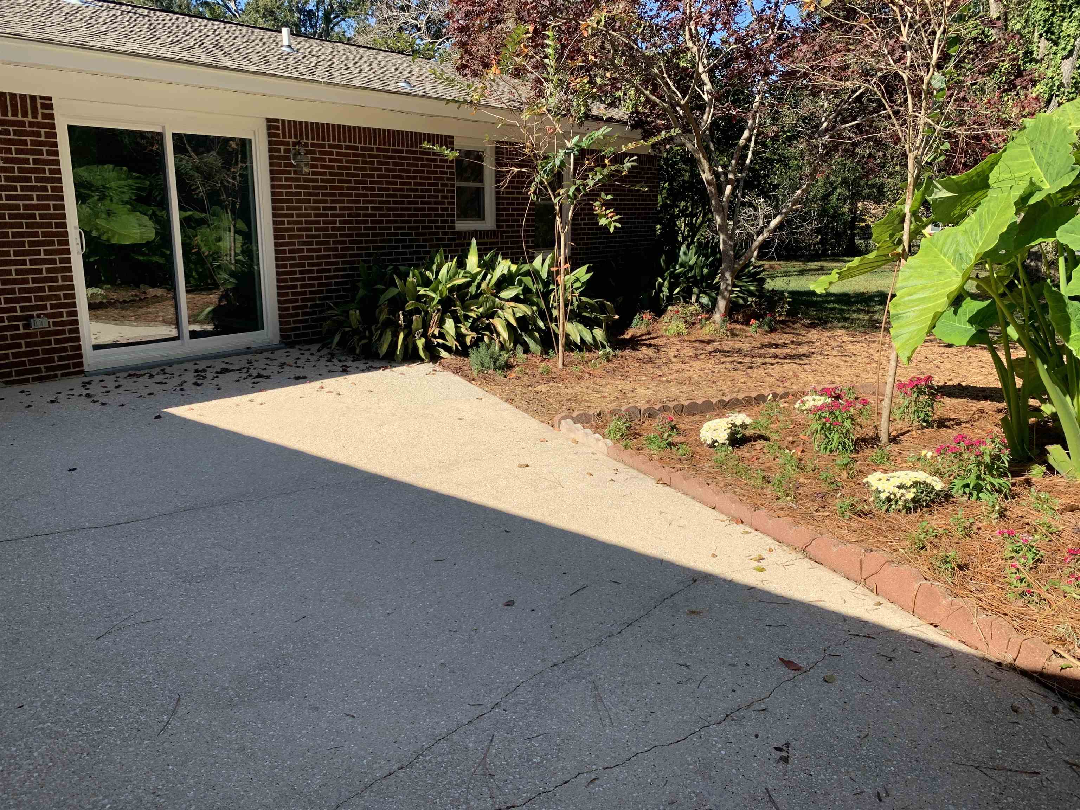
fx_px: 811
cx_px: 540
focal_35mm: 26
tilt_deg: -14.4
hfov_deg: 67.3
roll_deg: -0.5
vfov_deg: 53.1
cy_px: 405
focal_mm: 4.25
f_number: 1.8
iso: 25
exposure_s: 1/1124
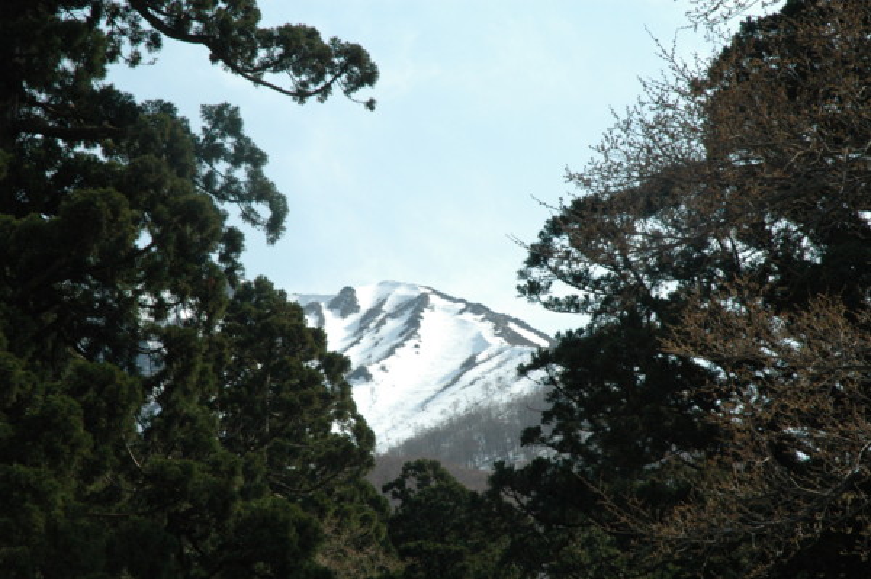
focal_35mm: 105
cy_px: 290
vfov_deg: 13.0
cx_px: 436
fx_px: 2538
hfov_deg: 19.5
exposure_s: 1/640
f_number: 13
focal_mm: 70
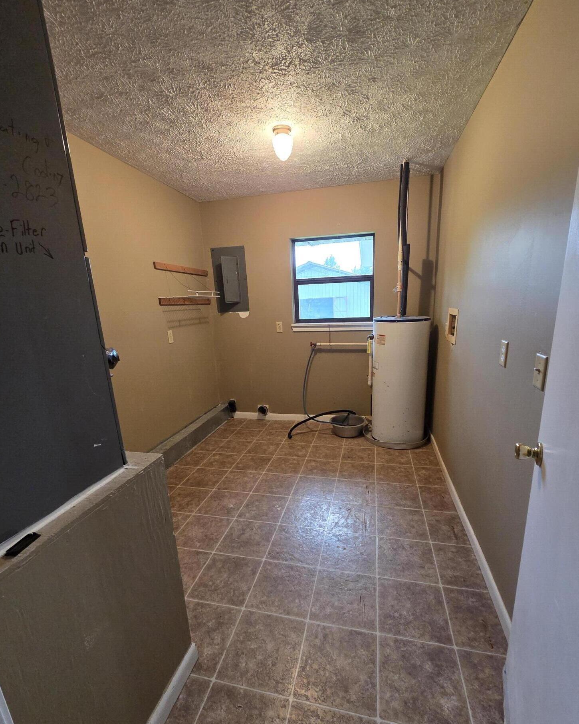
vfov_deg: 100.6
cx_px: 296
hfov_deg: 88.0
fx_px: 300
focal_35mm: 14
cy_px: 385
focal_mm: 2.2
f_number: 2.2
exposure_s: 1/60
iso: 400
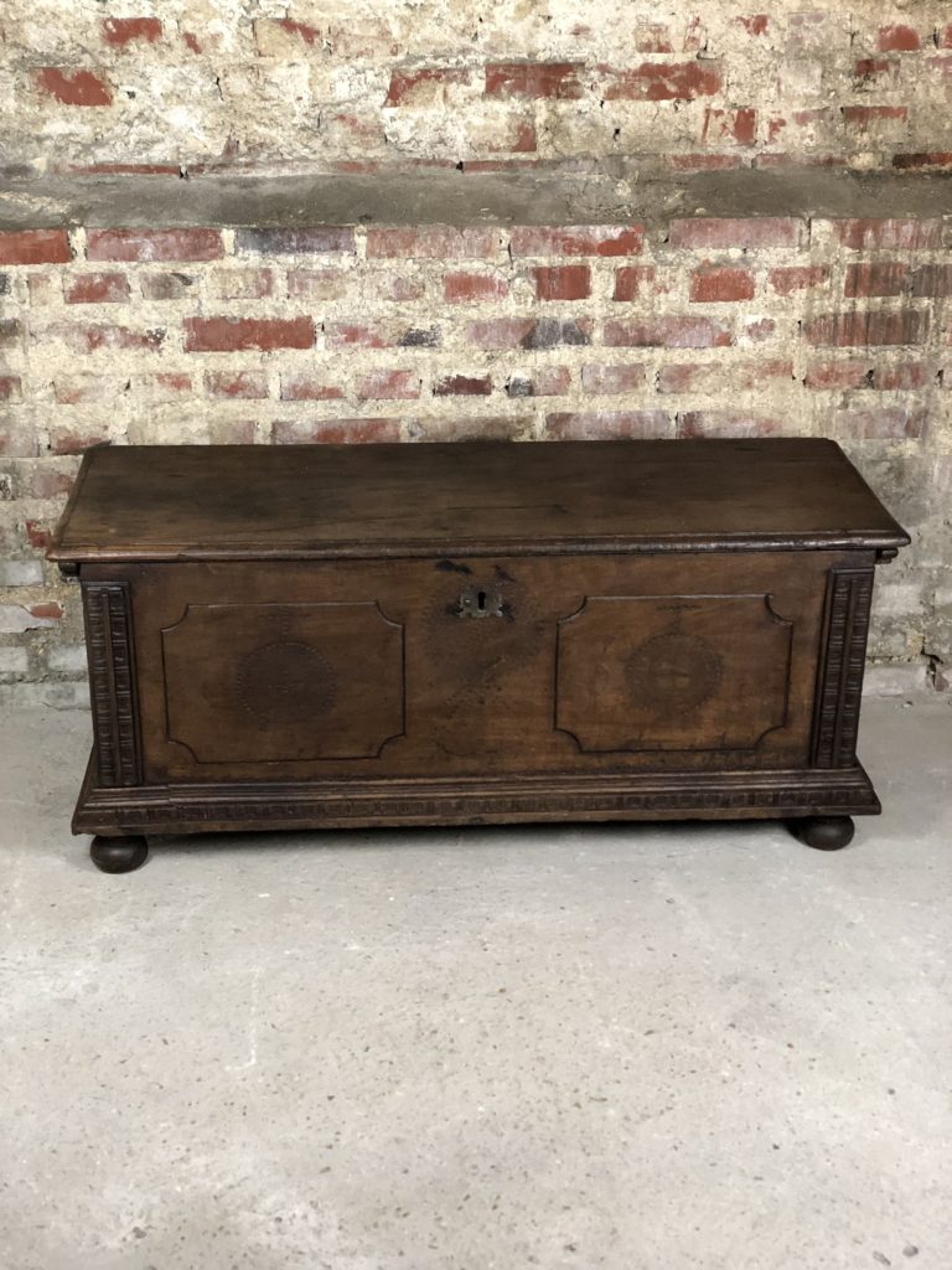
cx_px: 476
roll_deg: +0.3
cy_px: 635
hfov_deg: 28.0
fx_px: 1907
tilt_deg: -21.4
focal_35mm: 52
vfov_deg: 36.8
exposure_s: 1/25
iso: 160
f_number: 2.4
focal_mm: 6
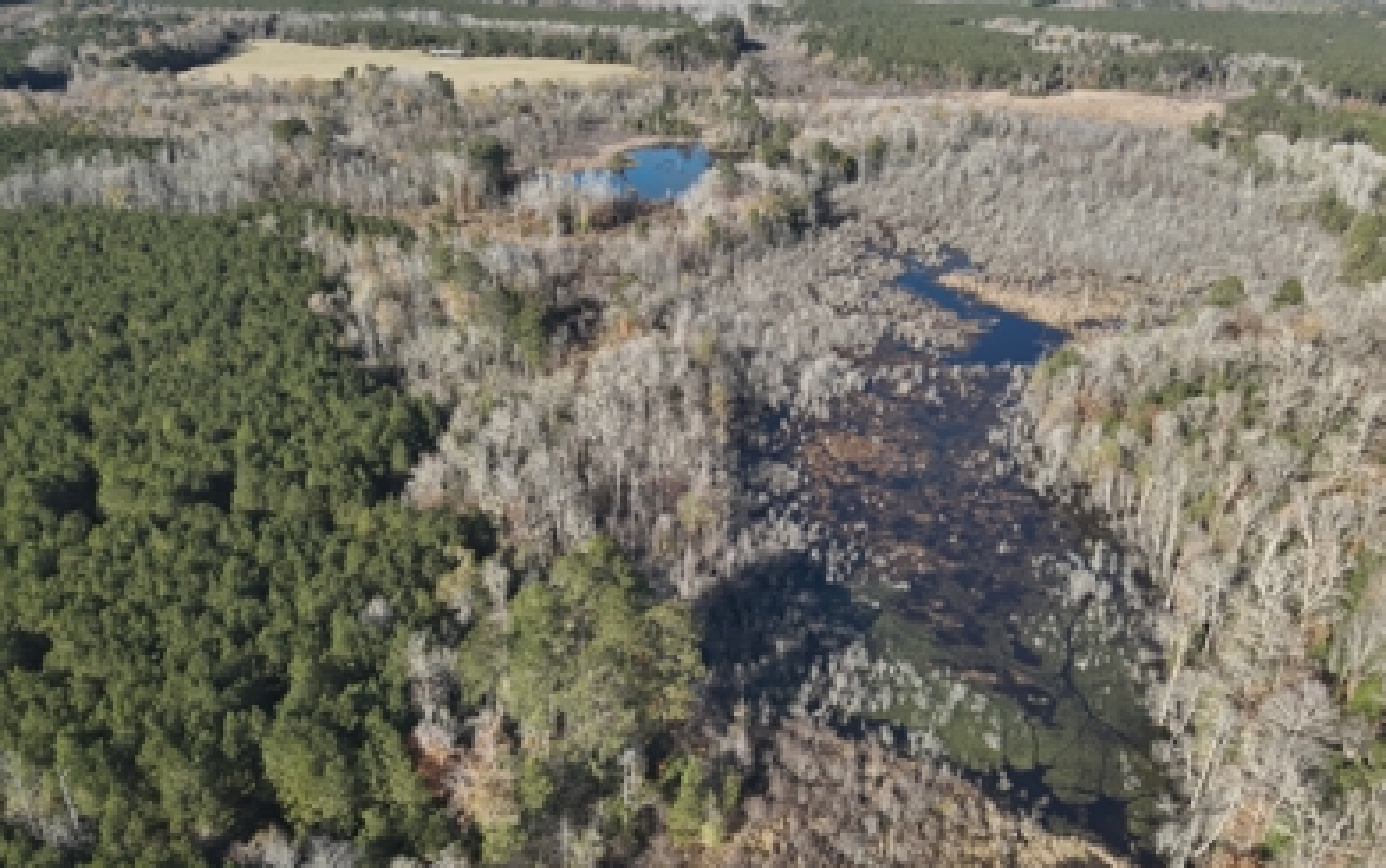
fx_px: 983
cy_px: 471
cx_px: 695
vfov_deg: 47.6
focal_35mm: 26
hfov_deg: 70.4
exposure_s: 1/725
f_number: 2.8
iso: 100
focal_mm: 4.4
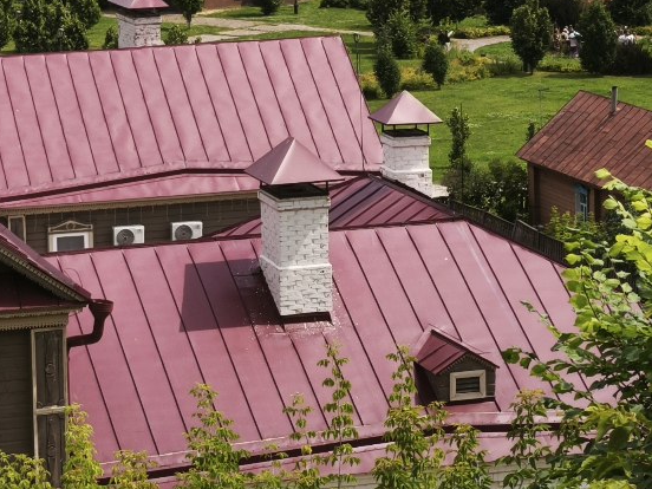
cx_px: 94
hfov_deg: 13.7
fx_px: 2693
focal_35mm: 143
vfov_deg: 10.3
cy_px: -51
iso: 50
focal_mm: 7.1
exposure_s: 1/611
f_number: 1.9
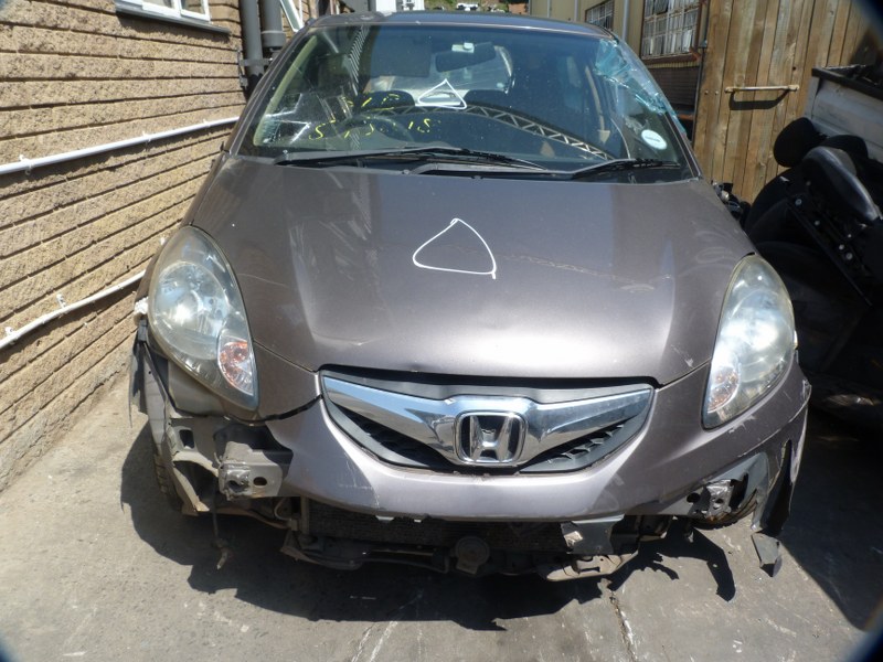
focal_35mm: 25
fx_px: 638
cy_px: 331
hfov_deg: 69.4
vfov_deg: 54.9
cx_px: 442
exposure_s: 1/200
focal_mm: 4.5
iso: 80
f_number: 5.6
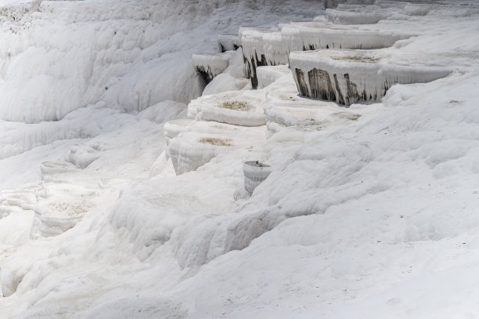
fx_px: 937
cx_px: 240
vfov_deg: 19.3
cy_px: 160
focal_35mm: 70
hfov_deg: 28.7
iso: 800
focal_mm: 47
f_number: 16
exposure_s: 1/2000
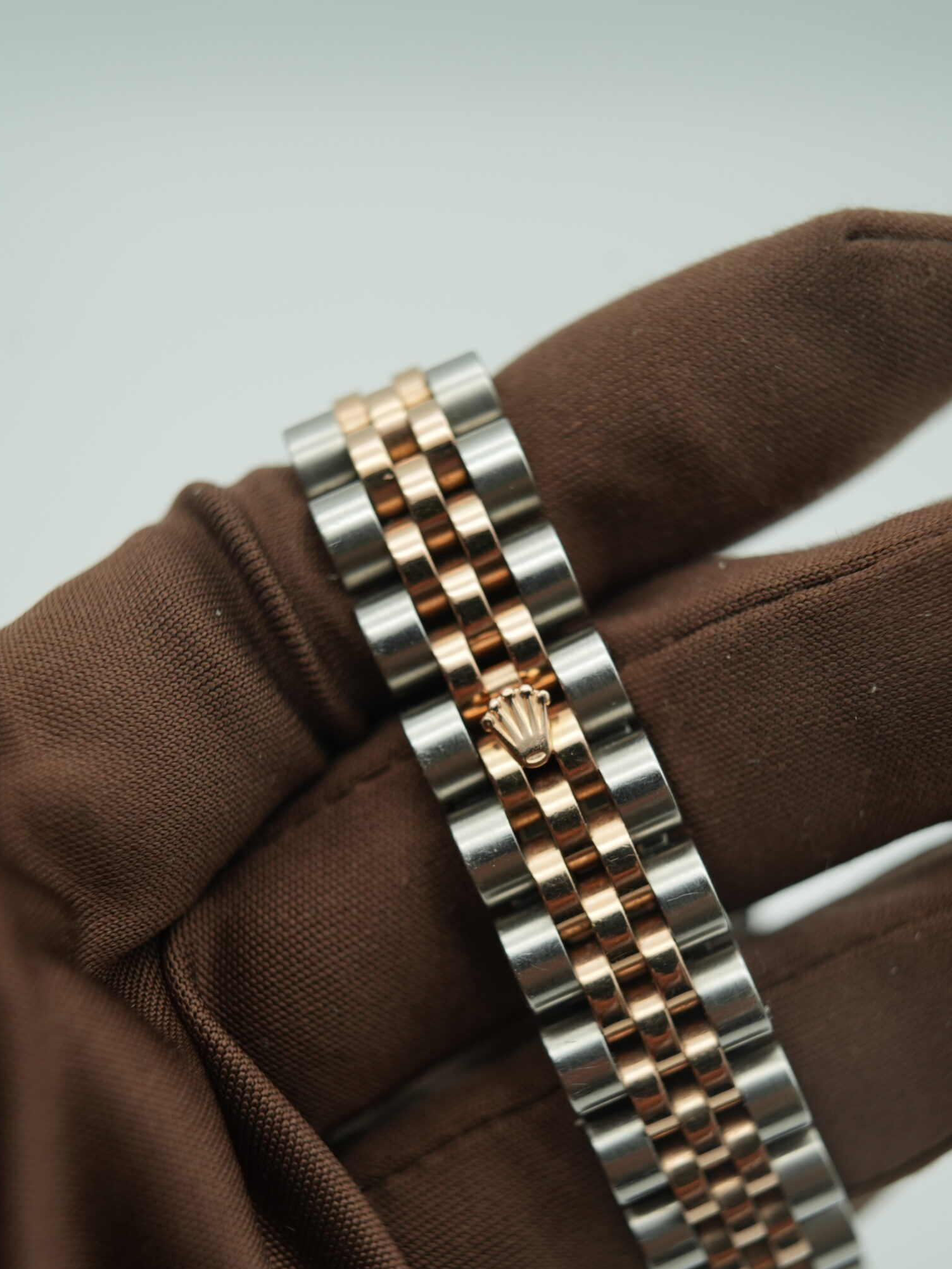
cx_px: 525
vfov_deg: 43.5
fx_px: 1577
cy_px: 785
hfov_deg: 33.6
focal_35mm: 43
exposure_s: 1/250
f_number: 5
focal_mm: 35
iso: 400
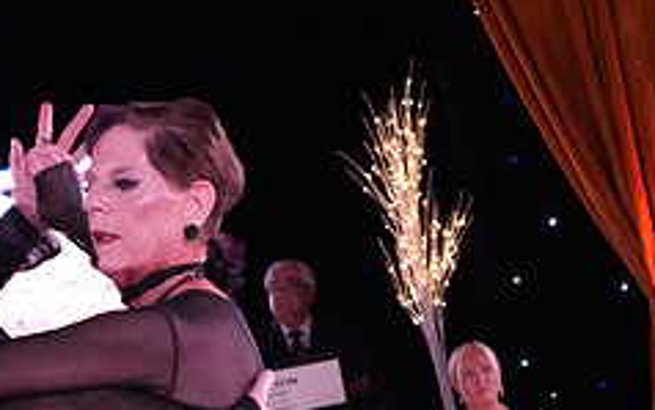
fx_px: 3465
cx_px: 191
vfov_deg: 6.6
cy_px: 682
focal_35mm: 194
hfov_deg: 10.8
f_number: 7.1
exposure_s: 1/320
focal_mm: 52
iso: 8000
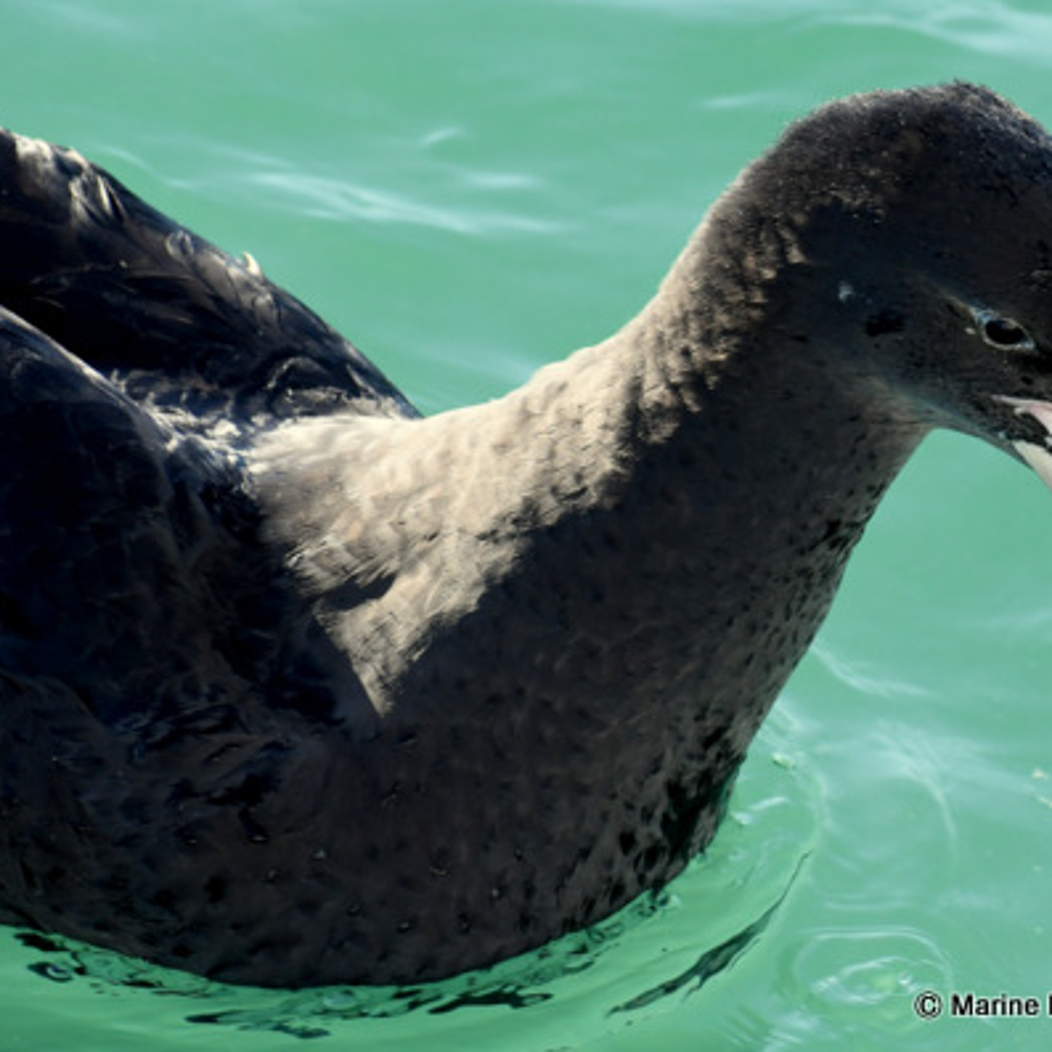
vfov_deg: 5.5
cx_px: 631
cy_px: 527
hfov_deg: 5.5
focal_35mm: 318
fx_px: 10921
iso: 500
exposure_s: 1/640
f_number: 7.1
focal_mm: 165
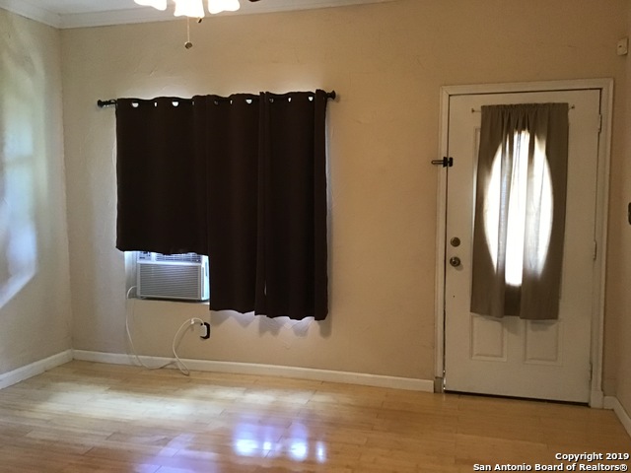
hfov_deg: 58.4
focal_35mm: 31
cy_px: 236
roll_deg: -1.0
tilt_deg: -4.6
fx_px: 565
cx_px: 316
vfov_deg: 45.4
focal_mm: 3.3
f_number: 2.4
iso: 250
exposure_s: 1/30
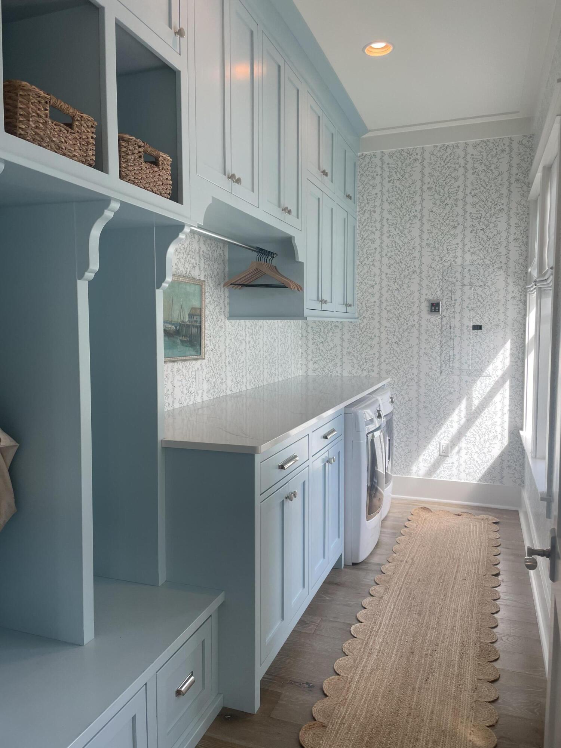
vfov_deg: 67.3
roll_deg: +0.4
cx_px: 280
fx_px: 562
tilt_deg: -4.7
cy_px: 374
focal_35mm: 26
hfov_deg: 53.1
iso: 40
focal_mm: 4.2
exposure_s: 1/120
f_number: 1.6
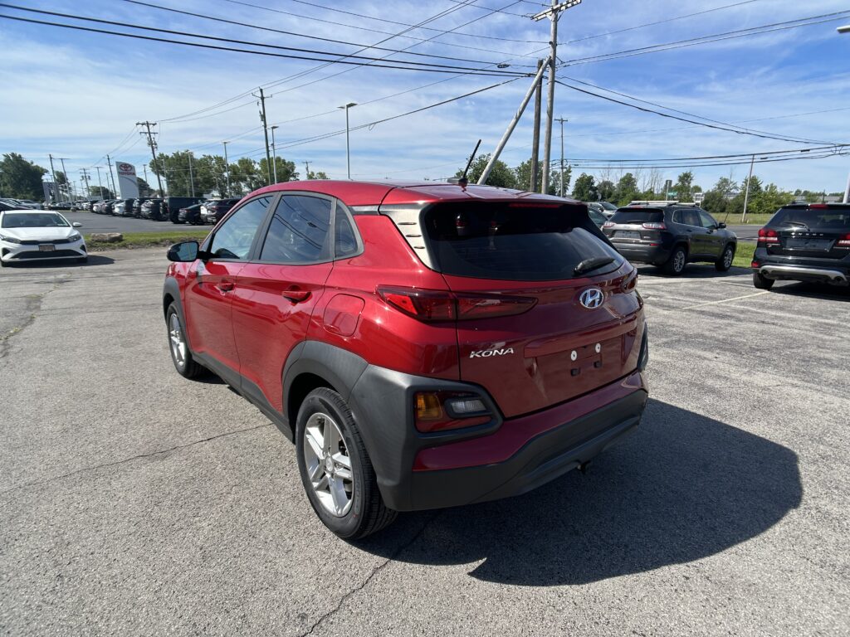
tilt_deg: -14.5
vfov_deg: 53.1
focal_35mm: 26
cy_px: 318
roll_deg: +0.0
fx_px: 638
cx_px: 425
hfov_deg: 67.3
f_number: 1.5
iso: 50
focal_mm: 5.7
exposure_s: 1/3704
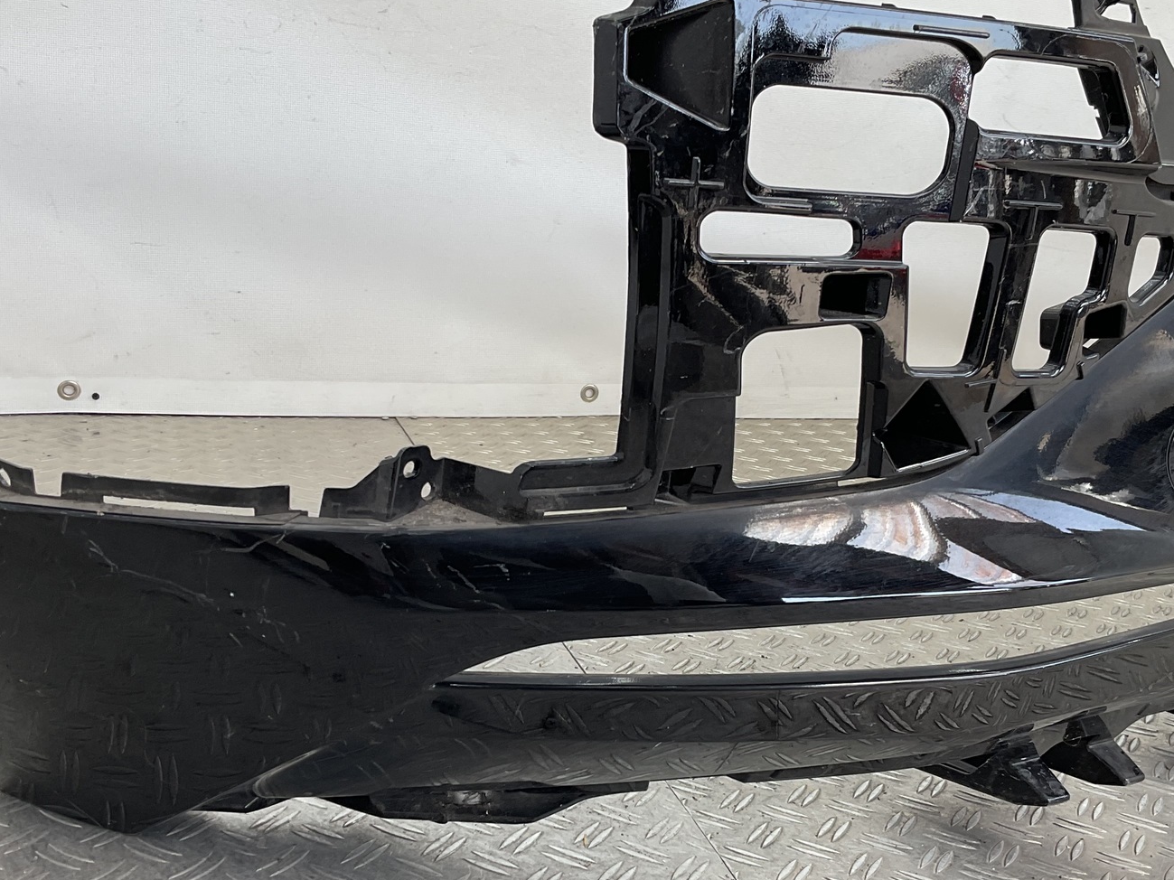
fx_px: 1526
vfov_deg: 32.1
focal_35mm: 45
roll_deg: -5.8
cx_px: 664
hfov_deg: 42.0
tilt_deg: -15.6
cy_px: 499
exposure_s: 1/120
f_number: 1.8
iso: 16
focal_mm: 3
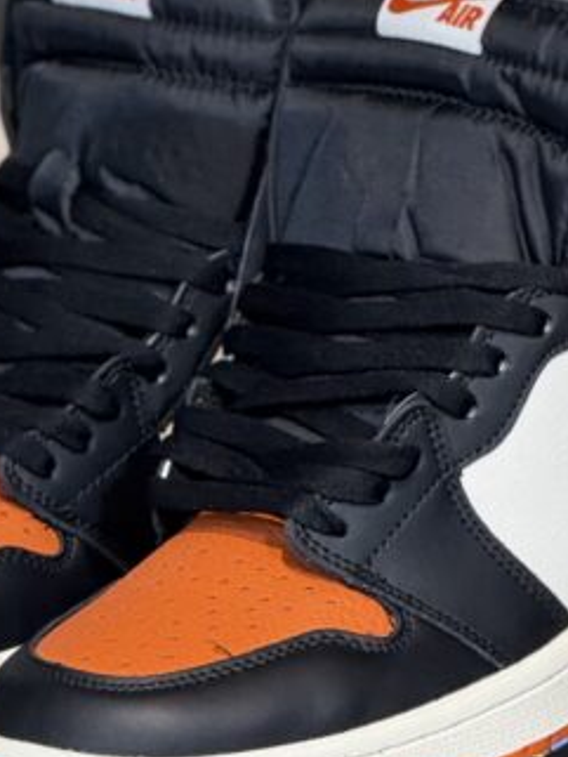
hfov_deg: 3.9
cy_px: 521
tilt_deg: -7.7
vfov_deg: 5.2
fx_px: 8374
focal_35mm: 383
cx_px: 344
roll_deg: +0.3
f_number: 2.8
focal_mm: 15.66
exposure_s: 1/100
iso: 250
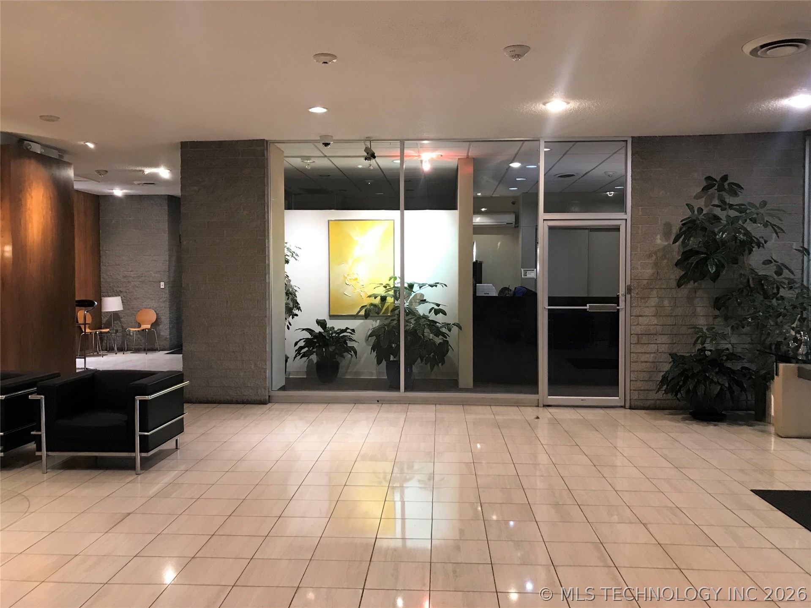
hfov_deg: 63.4
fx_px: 656
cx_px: 406
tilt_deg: -2.4
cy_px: 304
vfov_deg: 49.7
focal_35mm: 28
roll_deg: -1.2
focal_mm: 3.99
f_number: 1.8
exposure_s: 1/15
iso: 50
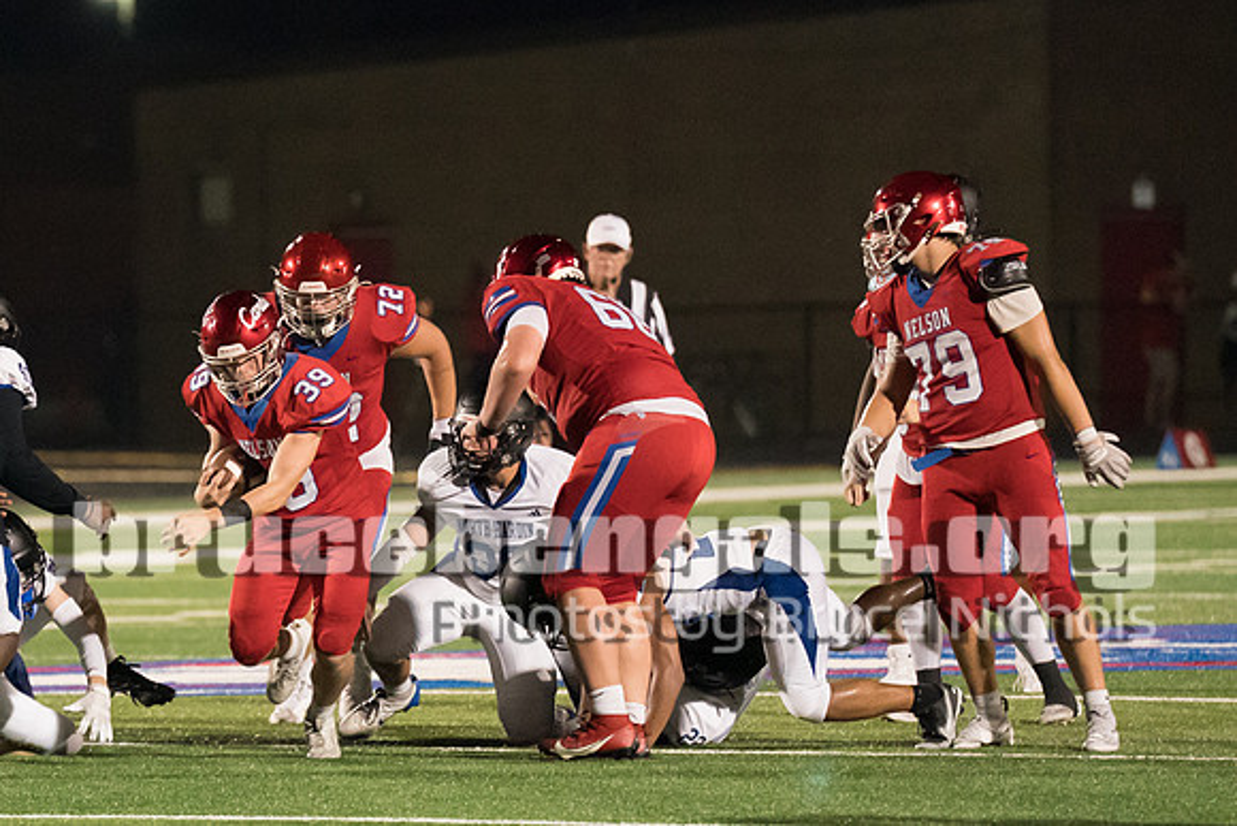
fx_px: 13933
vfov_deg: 3.4
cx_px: 280
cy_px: 477
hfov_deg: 5.1
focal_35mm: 405
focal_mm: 200
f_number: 2.8
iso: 12800
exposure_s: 1/1250
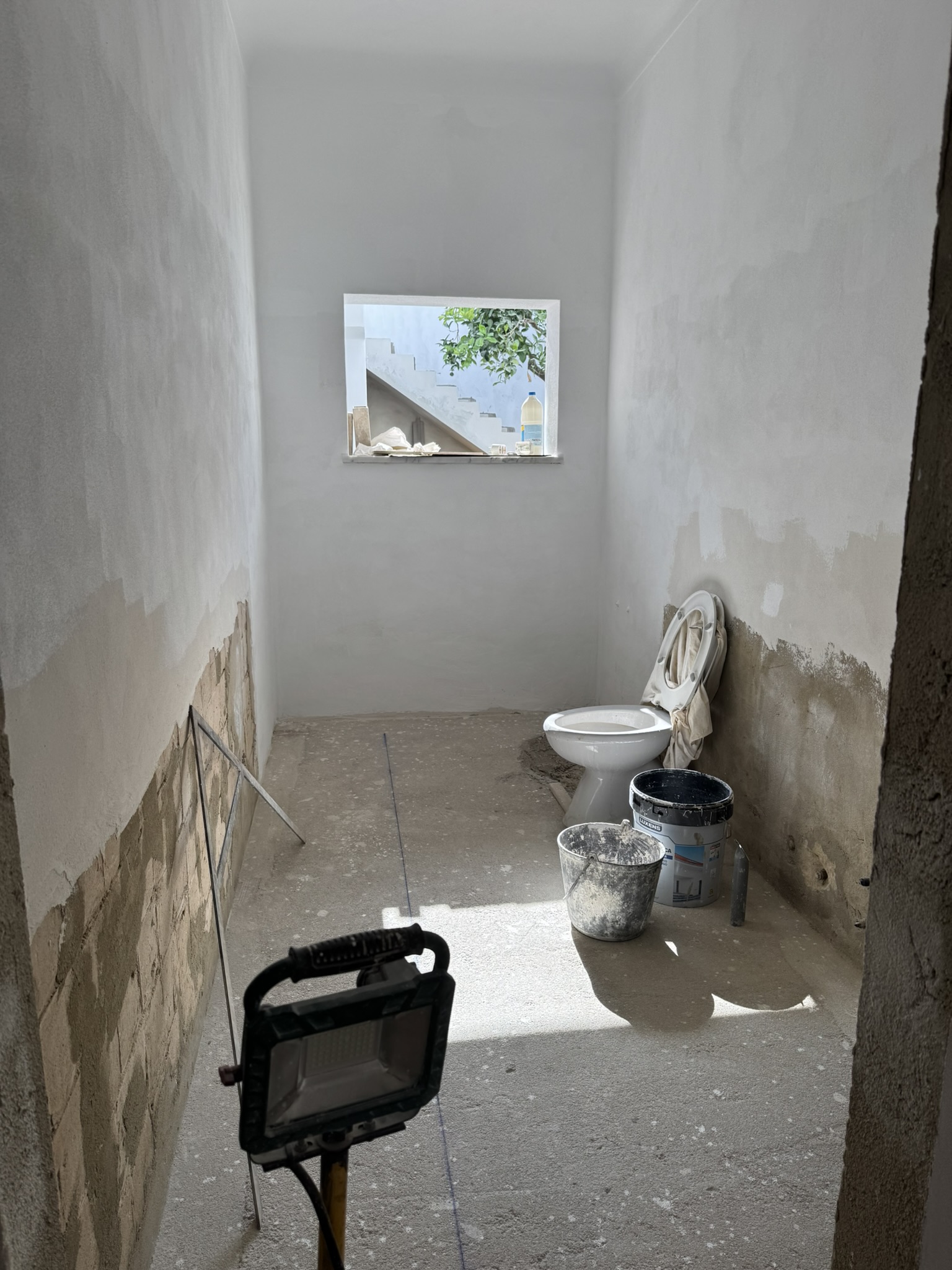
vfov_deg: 71.6
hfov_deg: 56.8
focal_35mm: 24
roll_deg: +0.0
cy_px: 635
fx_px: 880
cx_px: 476
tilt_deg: -10.1
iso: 80
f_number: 1.78
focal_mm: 6.76
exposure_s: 1/567
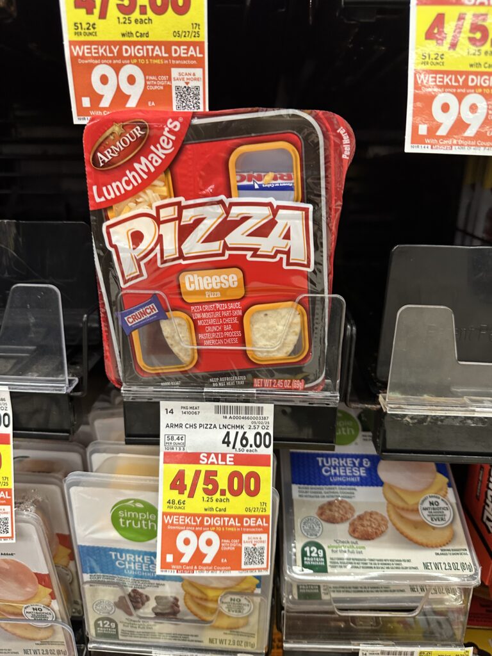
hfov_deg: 56.8
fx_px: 455
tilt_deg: -17.5
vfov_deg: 71.6
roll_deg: +0.1
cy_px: 328
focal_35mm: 24
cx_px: 246
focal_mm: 6.86
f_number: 1.78
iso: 200
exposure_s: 1/121
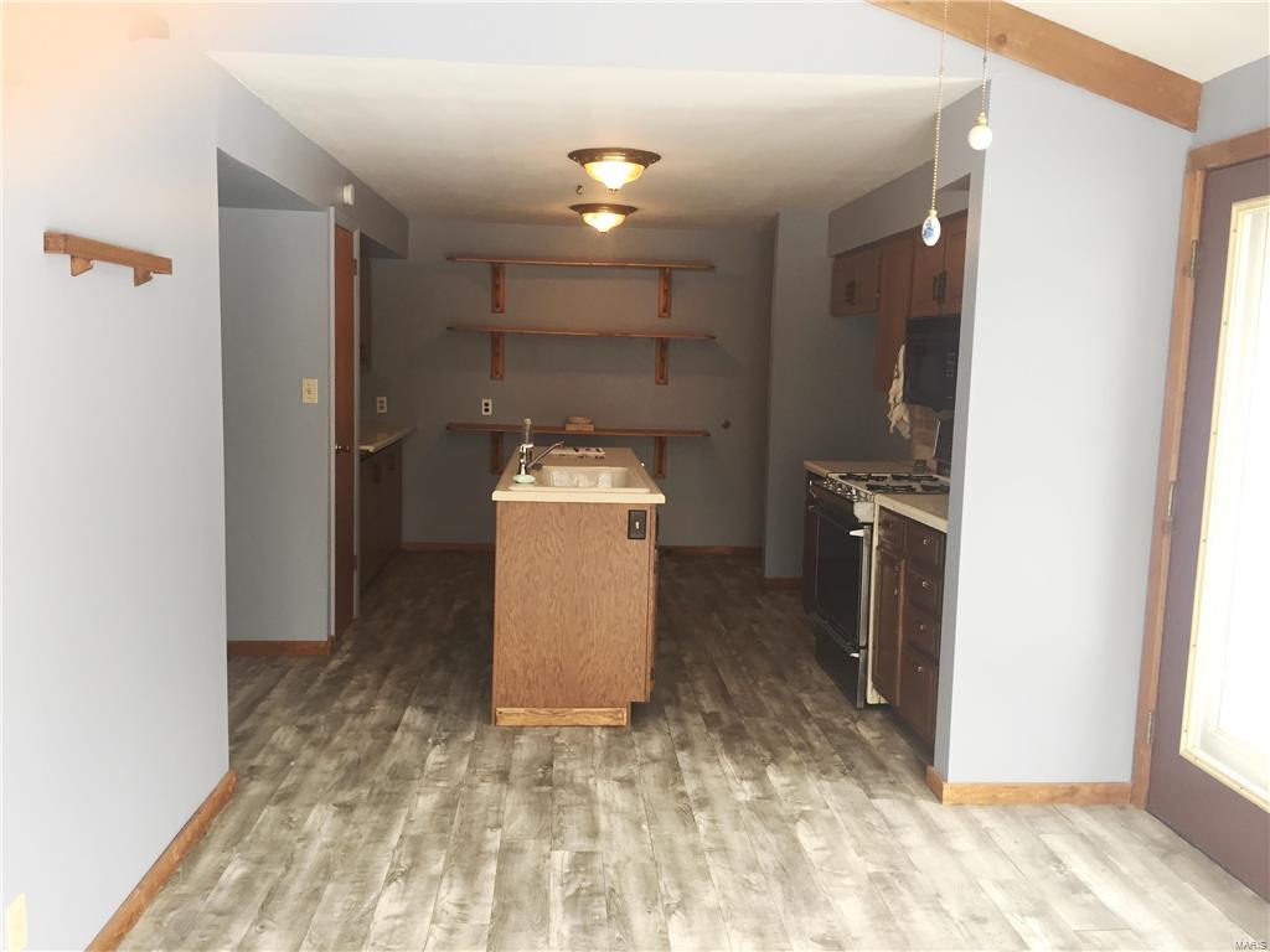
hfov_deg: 61.7
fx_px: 1064
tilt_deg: -6.5
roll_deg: -1.5
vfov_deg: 48.2
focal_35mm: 29
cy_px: 476
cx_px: 635
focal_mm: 4.15
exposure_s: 1/40
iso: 32
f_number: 2.2
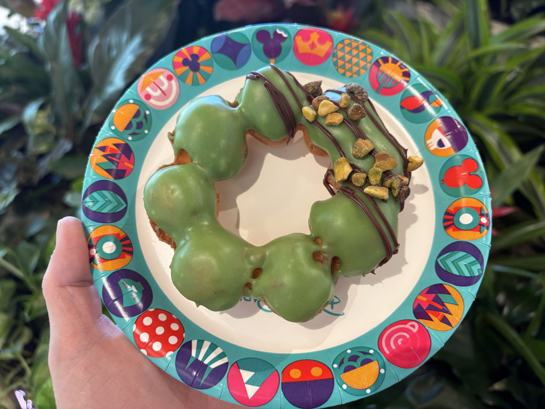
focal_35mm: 26
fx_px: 409
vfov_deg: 53.1
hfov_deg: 67.3
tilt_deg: -38.6
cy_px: 204
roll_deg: -5.5
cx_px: 272
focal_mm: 5.96
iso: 125
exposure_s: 1/79
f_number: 1.6
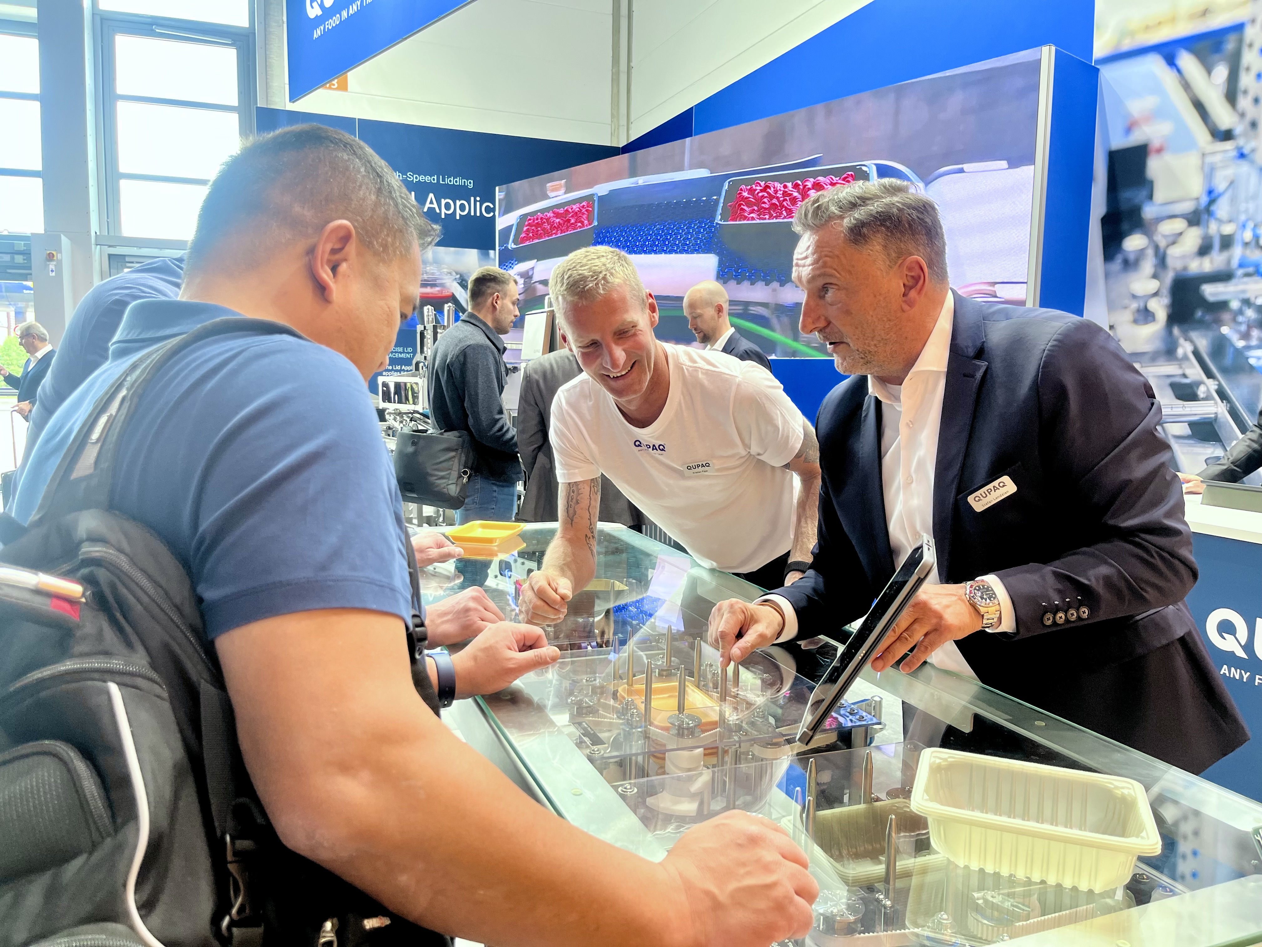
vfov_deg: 53.1
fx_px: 948
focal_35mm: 26
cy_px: 474
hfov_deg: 67.3
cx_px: 631
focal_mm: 5.1
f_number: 1.6
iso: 64
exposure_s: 1/100
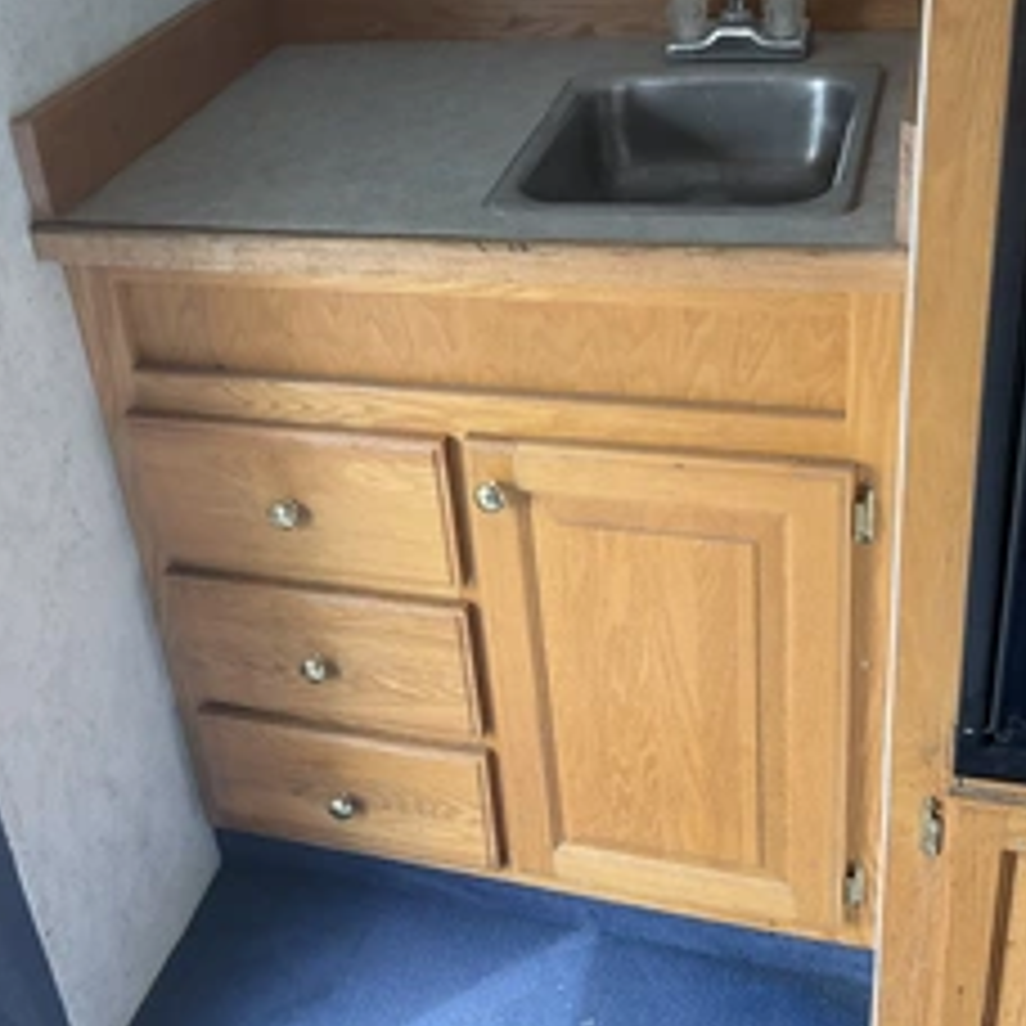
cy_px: 410
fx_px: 1509
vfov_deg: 37.4
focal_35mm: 45
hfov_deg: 37.5
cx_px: 432
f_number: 1.8
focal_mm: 3
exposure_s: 1/103
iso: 64
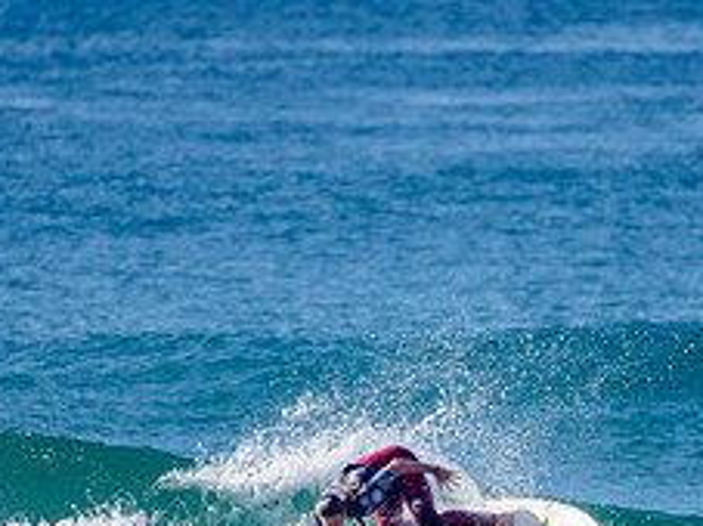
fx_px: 24926
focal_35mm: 1228
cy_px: 574
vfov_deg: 1.2
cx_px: 390
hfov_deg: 1.6
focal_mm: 500
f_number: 5.6
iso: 160
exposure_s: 1/1600
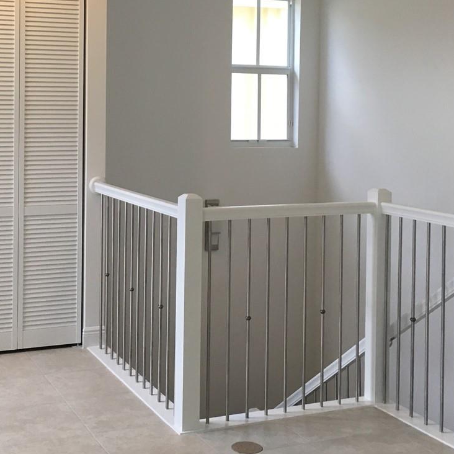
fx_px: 831
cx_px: 175
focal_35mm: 56
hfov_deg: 30.5
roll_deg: -0.2
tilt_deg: +1.0
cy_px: 133
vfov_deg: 30.2
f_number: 2.2
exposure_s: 1/30
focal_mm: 4.15
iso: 40
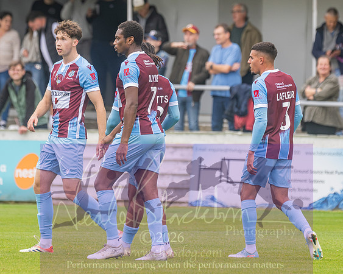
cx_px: 159
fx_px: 6124
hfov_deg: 3.2
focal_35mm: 604
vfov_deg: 2.6
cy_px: 134
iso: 720
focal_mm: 240
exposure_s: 1/1250
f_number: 2.8
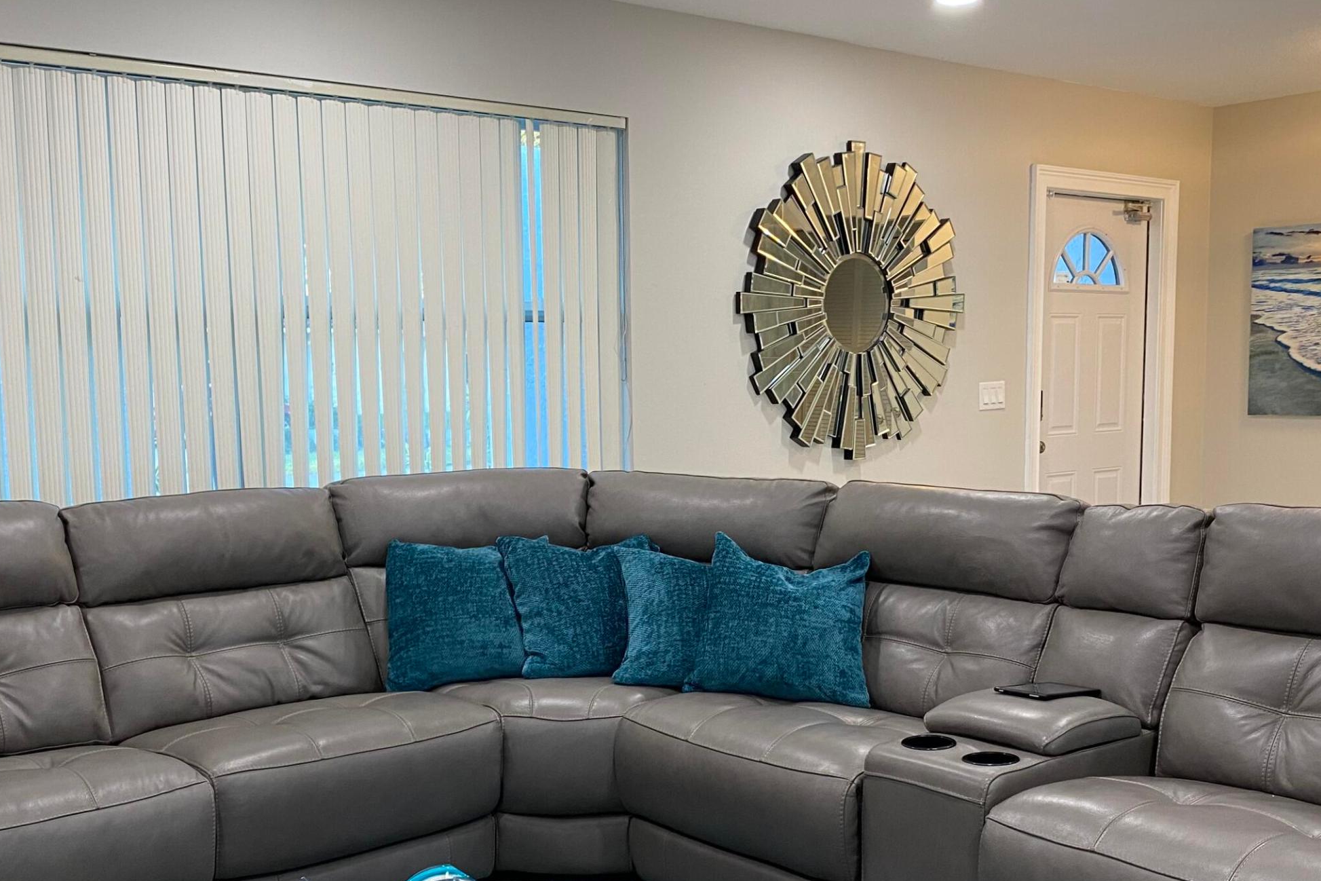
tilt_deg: -6.6
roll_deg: +0.3
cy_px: 536
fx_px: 1468
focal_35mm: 40
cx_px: 674
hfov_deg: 48.5
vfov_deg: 33.3
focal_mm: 4.25
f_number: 1.8
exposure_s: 1/60
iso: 100
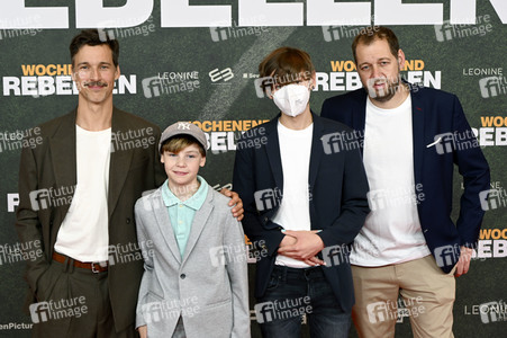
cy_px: 169
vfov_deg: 26.4
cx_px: 254
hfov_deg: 38.9
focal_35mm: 51
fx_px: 718
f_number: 8
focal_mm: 51
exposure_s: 1/200
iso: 1250
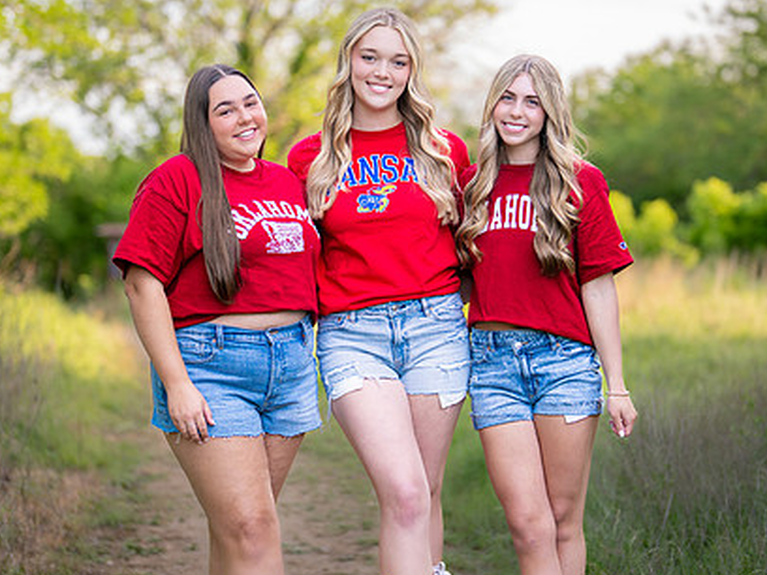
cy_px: 243
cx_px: 400
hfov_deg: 23.0
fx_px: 1883
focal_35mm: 85
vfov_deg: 17.4
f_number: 1.2
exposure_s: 1/1250
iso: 250
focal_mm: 50
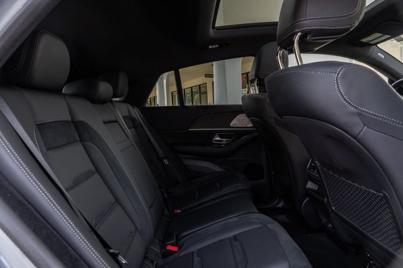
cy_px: 134
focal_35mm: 24
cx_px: 202
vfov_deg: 53.1
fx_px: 269
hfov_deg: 73.8
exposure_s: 1/30
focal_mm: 24
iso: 640
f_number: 8
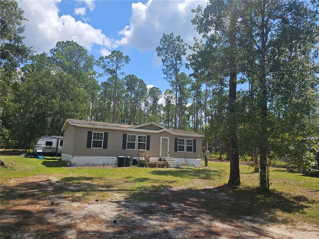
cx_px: 160
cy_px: 120
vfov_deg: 58.9
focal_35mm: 23
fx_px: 212
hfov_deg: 73.9
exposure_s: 1/679
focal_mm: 6.3
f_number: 1.7
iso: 10
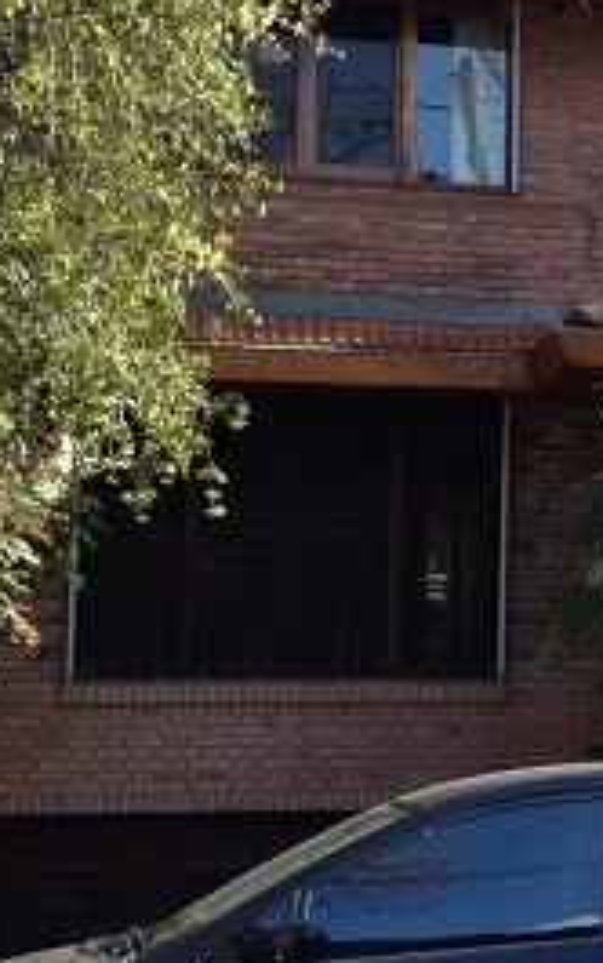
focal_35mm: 112
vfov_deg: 18.6
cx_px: 1086
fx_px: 2940
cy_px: 469
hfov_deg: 10.9
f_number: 2.4
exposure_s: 1/238
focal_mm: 4.28
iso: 64
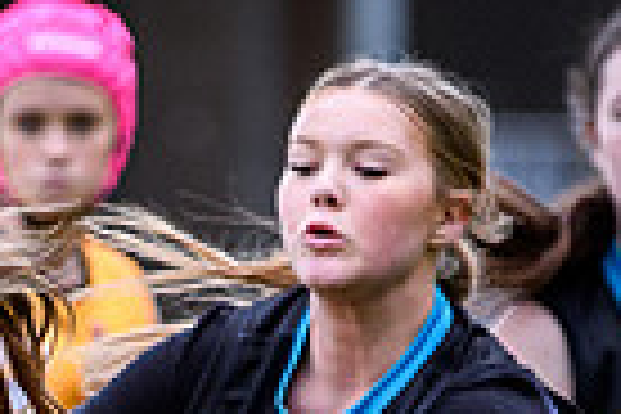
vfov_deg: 0.9
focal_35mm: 1580
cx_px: 111
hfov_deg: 1.3
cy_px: 895
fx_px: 27253
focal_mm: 170
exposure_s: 1/1600
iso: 400
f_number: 2.8
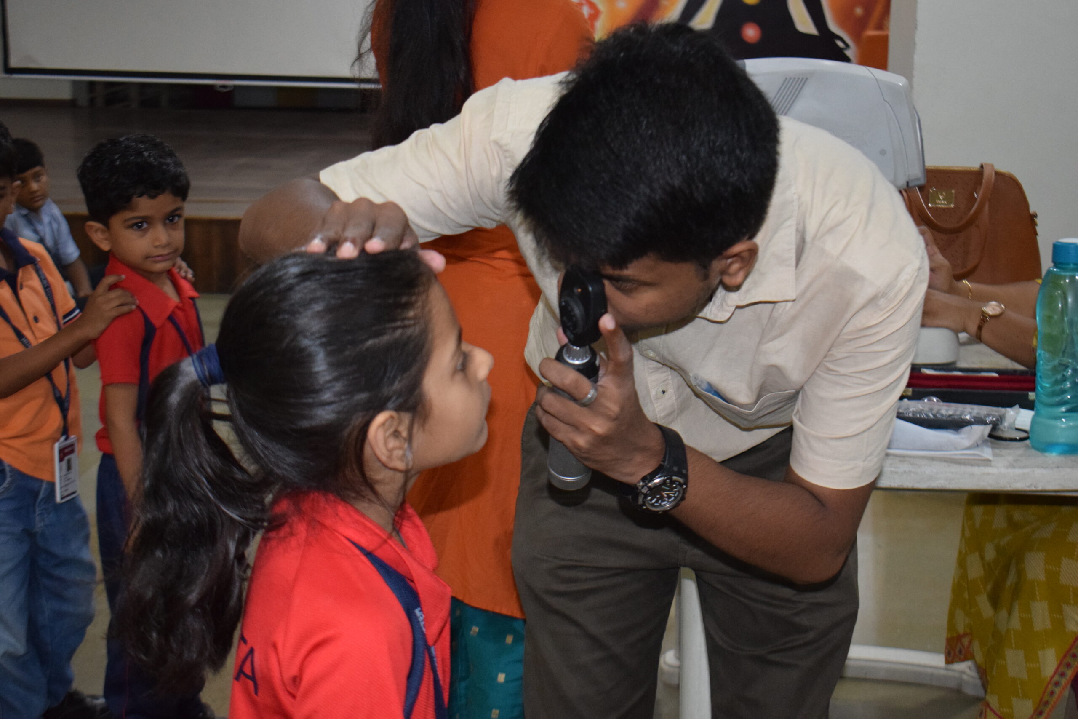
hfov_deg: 33.4
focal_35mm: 60
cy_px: 360
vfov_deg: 22.6
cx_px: 539
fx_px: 1797
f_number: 4.8
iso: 2800
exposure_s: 1/60
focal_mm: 40
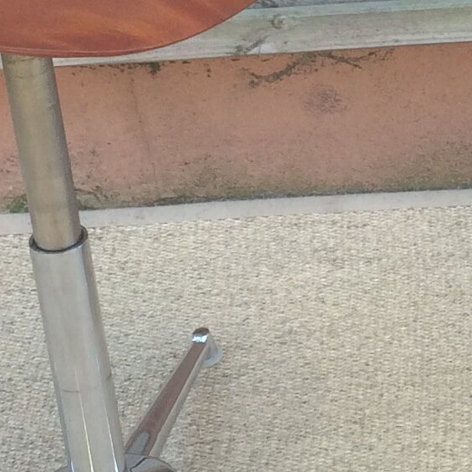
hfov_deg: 11.6
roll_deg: +2.9
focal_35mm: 148
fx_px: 2283
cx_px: 515
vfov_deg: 11.7
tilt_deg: -30.7
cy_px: 8
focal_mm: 4.15
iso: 32
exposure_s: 1/107
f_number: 2.2
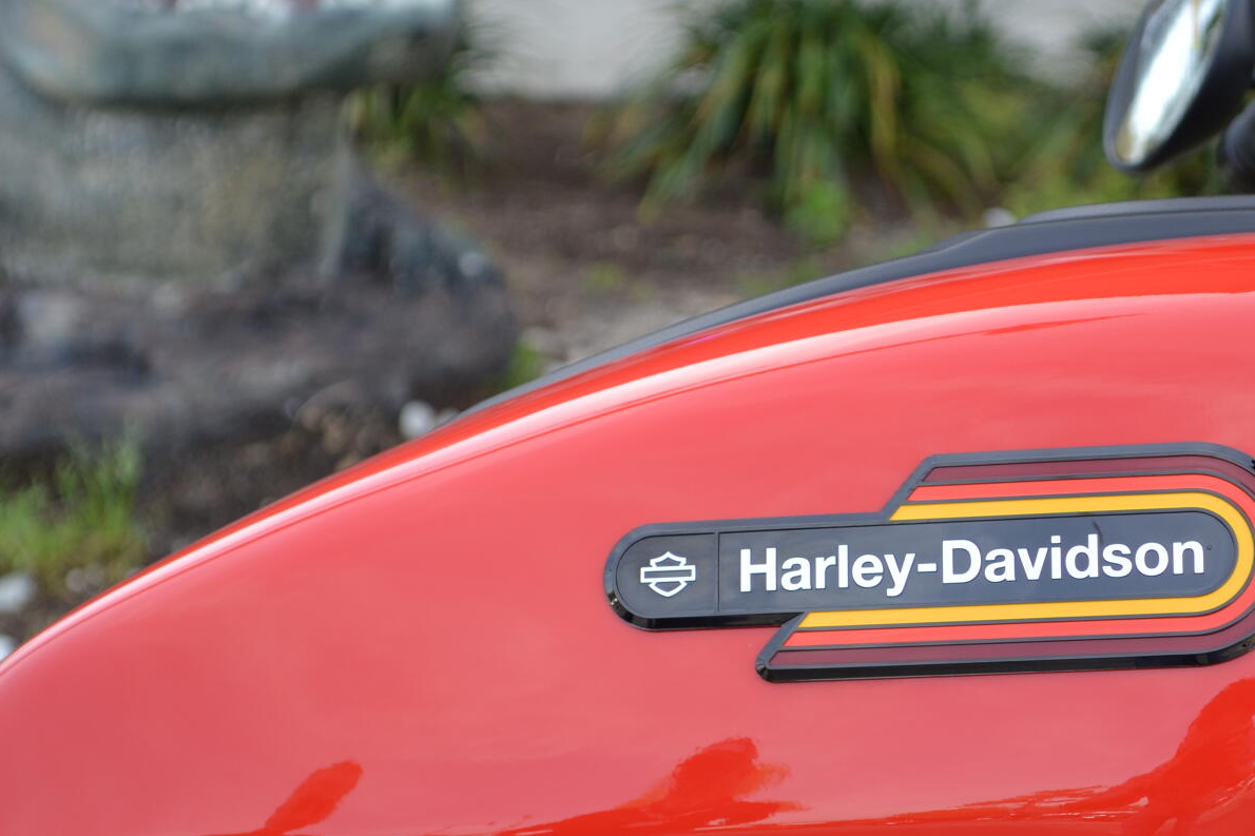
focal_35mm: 121
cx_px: 856
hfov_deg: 16.9
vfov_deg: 11.3
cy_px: 537
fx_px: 4217
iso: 140
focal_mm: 48
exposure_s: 1/125
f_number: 5.6
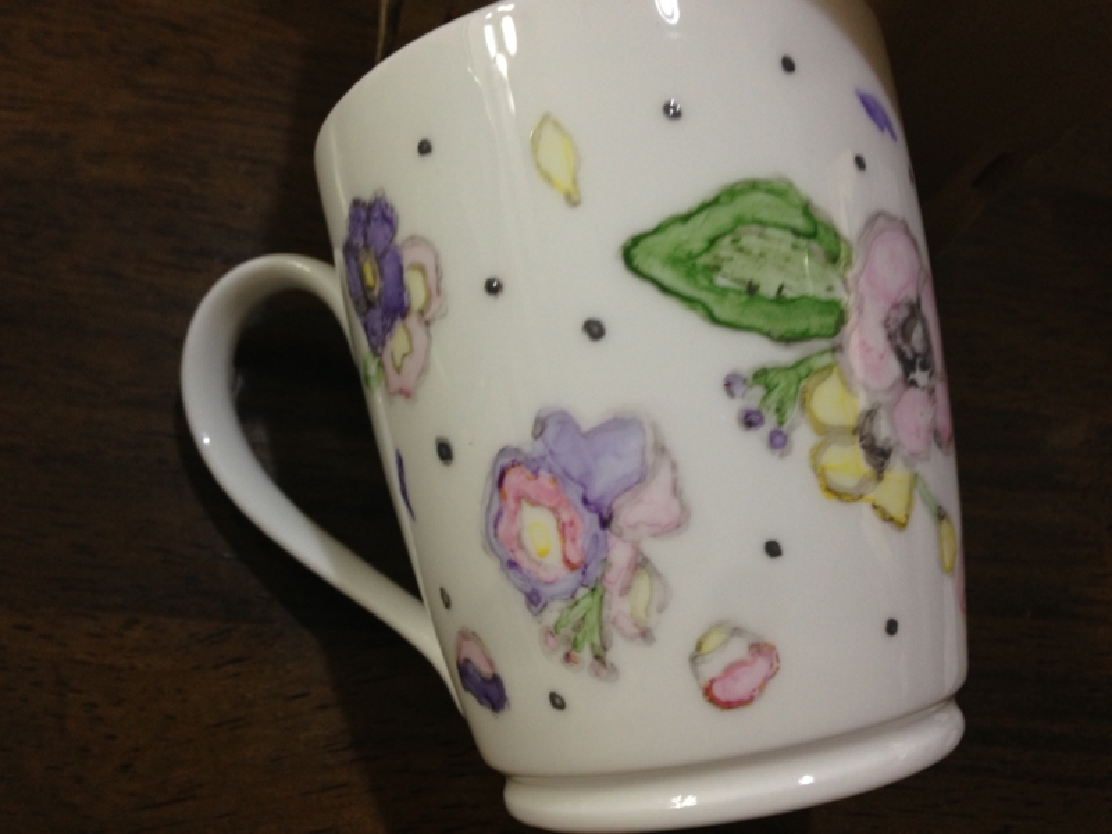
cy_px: 417
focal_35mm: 33
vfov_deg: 42.9
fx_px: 1060
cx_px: 556
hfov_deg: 55.4
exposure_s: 1/20
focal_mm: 4.13
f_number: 2.4
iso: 100
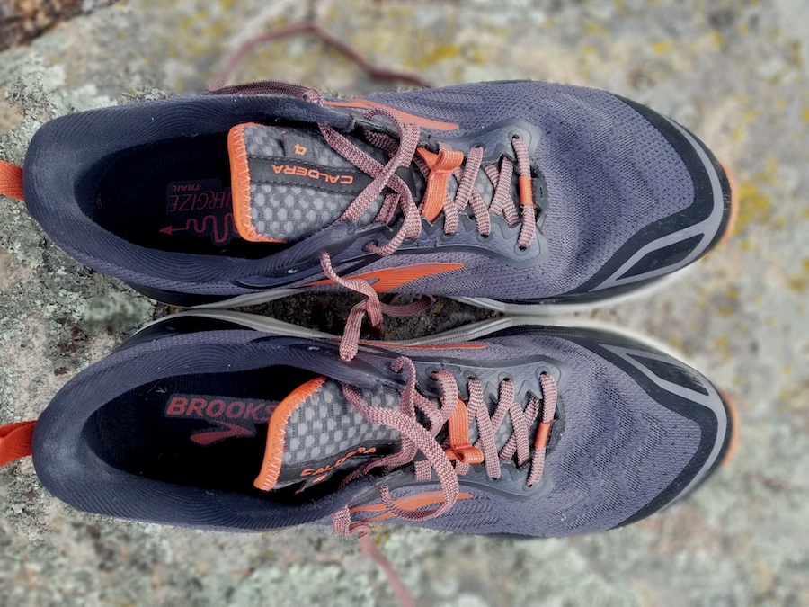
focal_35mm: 26
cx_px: 404
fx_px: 608
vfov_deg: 53.1
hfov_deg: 67.3
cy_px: 304
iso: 50
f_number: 1.7
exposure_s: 1/129
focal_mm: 4.25
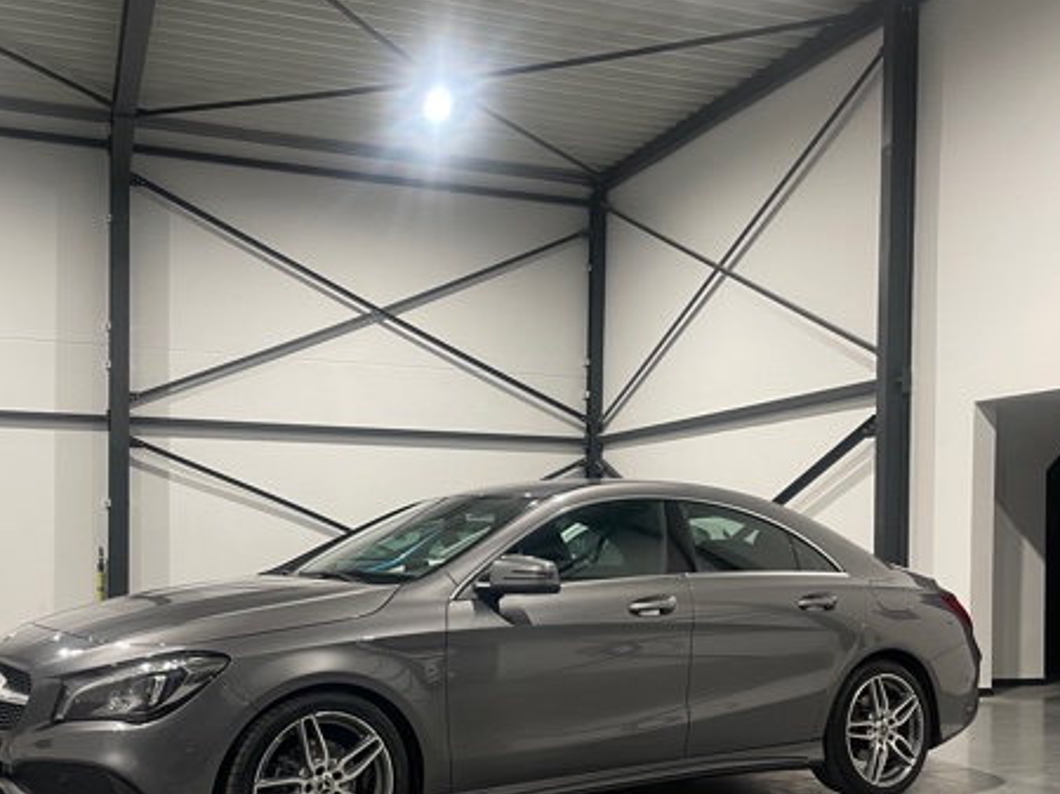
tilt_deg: -0.3
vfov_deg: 38.0
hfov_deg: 50.0
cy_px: 554
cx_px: 450
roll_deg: -0.6
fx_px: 1132
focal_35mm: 37
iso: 80
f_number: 1.6
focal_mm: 4.2
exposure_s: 1/50
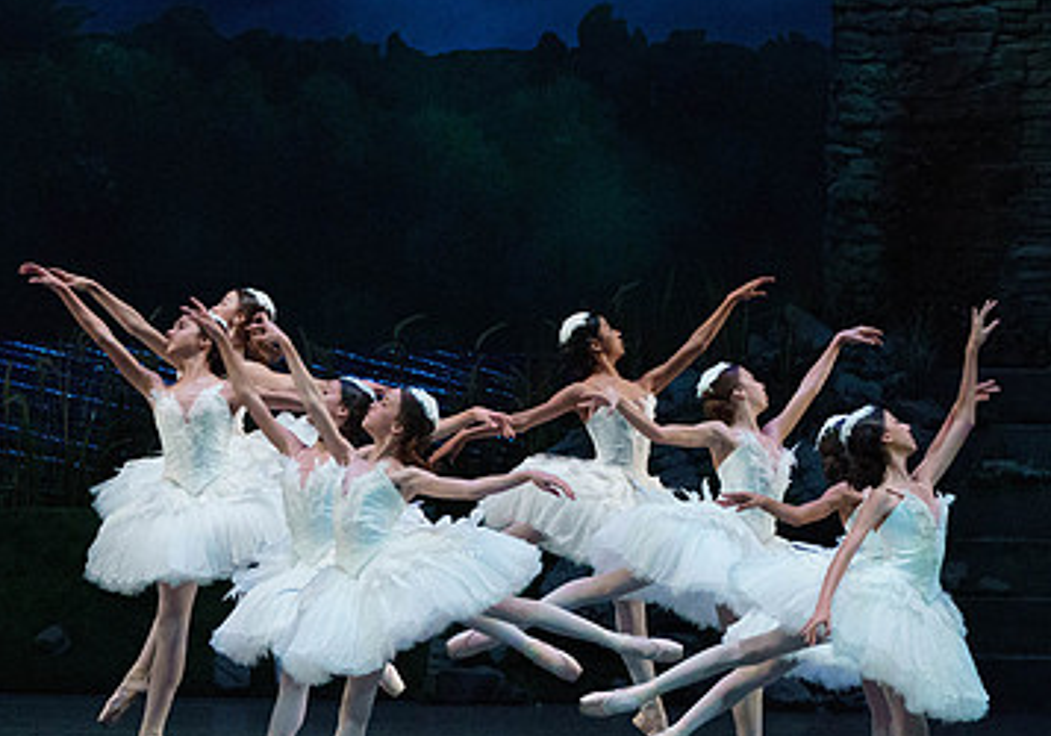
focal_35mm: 386
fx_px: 11446
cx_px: 499
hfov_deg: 5.3
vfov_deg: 3.7
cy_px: 412
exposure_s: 1/250
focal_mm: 212
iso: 8000
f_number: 5.6
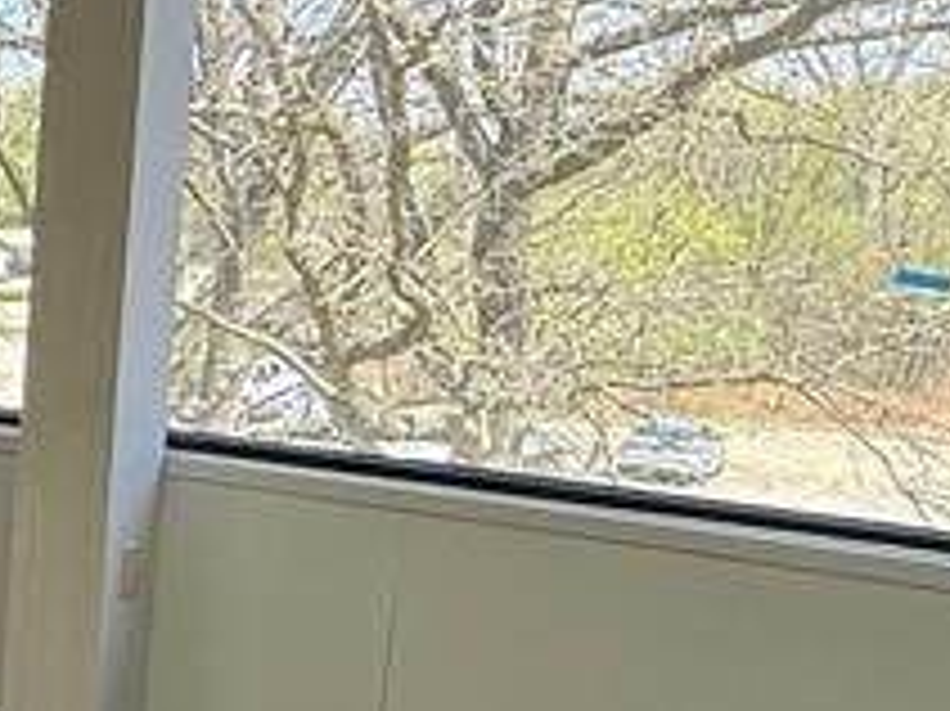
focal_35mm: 68
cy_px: 378
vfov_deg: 21.6
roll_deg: -1.6
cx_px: -675
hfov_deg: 21.2
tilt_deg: -6.4
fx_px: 1865
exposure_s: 1/120
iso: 80
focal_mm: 2.22
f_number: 2.2
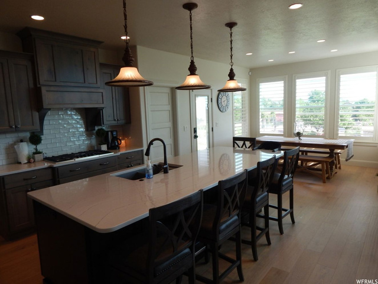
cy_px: 142
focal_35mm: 22
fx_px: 240
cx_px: 189
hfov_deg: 76.4
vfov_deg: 61.1
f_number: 3
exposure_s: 1/100
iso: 125
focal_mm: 4
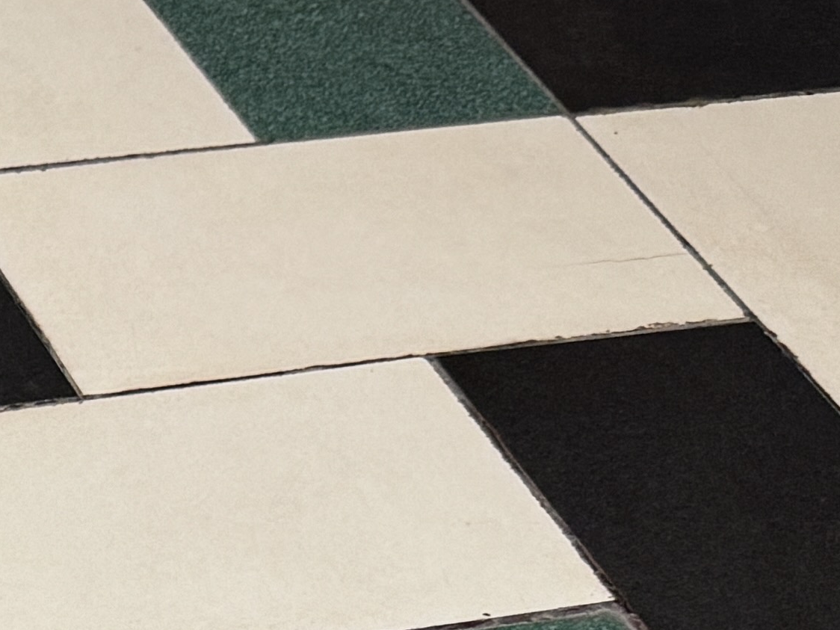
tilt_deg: -48.6
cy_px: 948
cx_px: -871
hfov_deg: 13.6
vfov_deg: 11.6
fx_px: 2960
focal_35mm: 122
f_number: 1.78
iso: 100
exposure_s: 1/50
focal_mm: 6.86
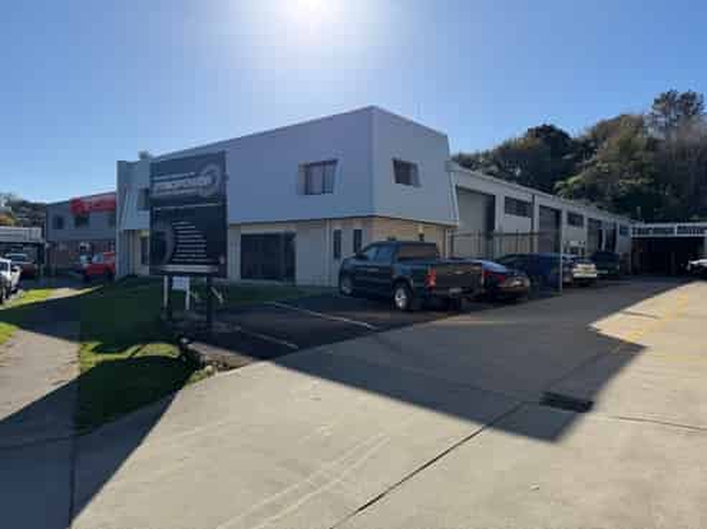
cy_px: 264
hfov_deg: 71.6
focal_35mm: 24
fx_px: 490
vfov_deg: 56.8
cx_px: 354
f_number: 1.78
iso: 100
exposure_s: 1/6711
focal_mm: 6.76
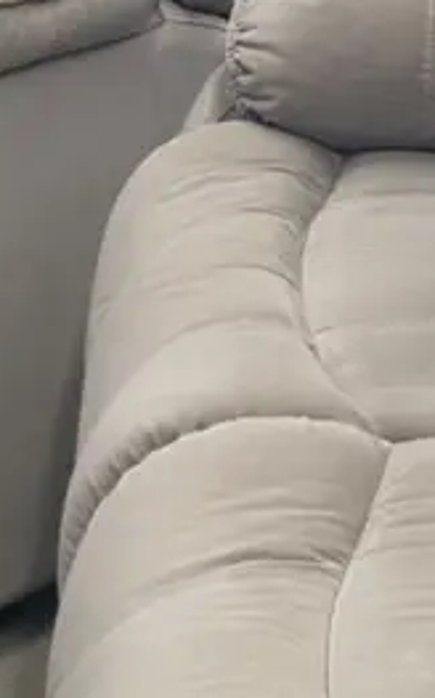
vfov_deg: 16.9
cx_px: 395
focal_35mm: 99
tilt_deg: -49.4
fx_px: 1881
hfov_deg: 13.1
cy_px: 1303
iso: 125
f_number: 1.78
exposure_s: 1/100
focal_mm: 6.86
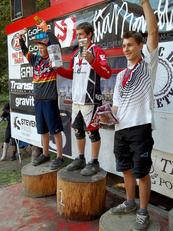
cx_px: 86
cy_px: 116
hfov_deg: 39.7
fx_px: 240
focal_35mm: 36
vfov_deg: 51.4
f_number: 3.1
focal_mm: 6.5
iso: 64
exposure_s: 1/40
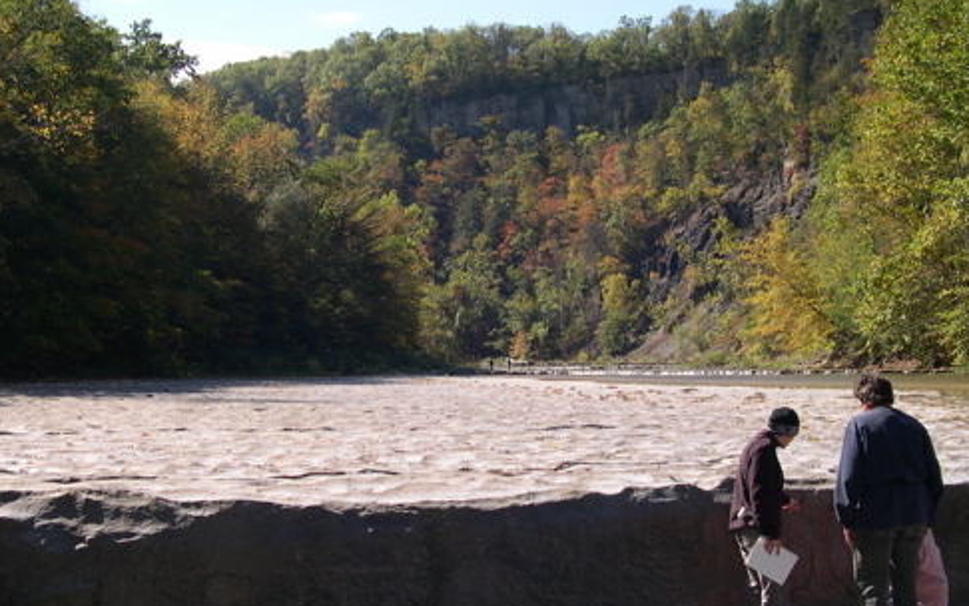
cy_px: 299
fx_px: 1400
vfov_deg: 24.4
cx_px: 443
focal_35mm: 53
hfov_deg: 38.2
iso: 100
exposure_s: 1/104
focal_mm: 8
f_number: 7.6
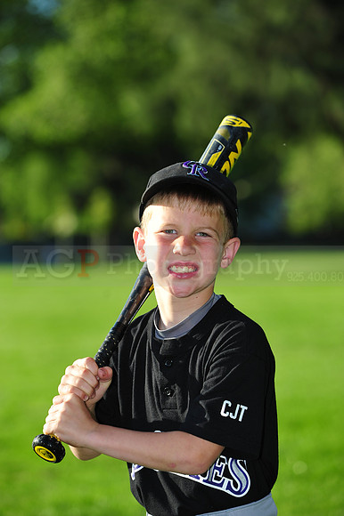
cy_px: 258
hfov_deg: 10.1
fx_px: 1937
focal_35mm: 135
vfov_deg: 15.2
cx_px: 172
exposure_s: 1/640
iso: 200
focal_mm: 135
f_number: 5
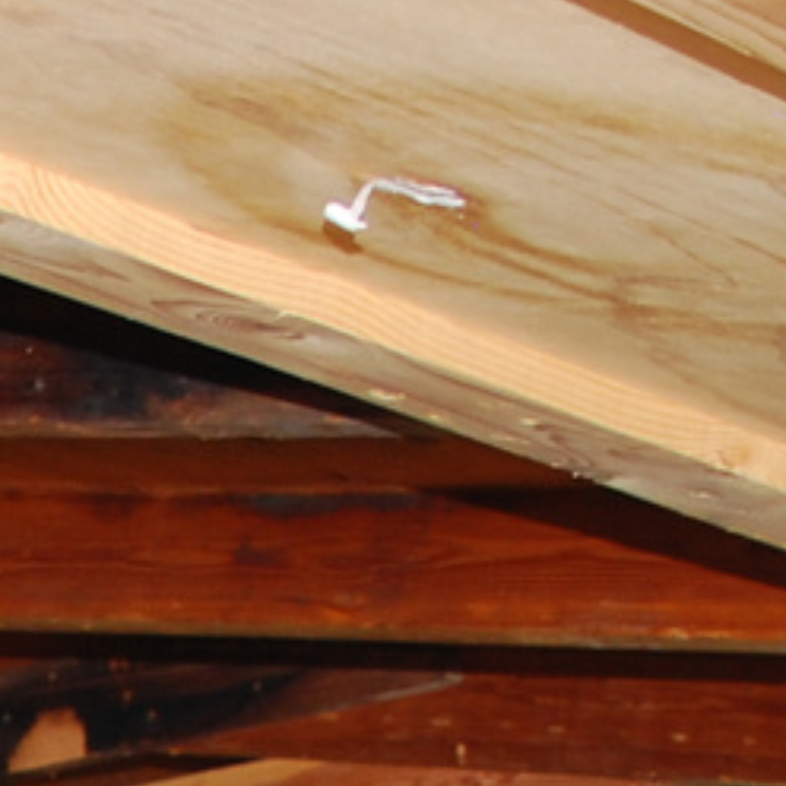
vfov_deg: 8.2
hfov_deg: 8.5
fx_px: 4881
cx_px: -976
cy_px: 2154
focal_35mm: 190
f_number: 3.8
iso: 200
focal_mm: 18
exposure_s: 1/60
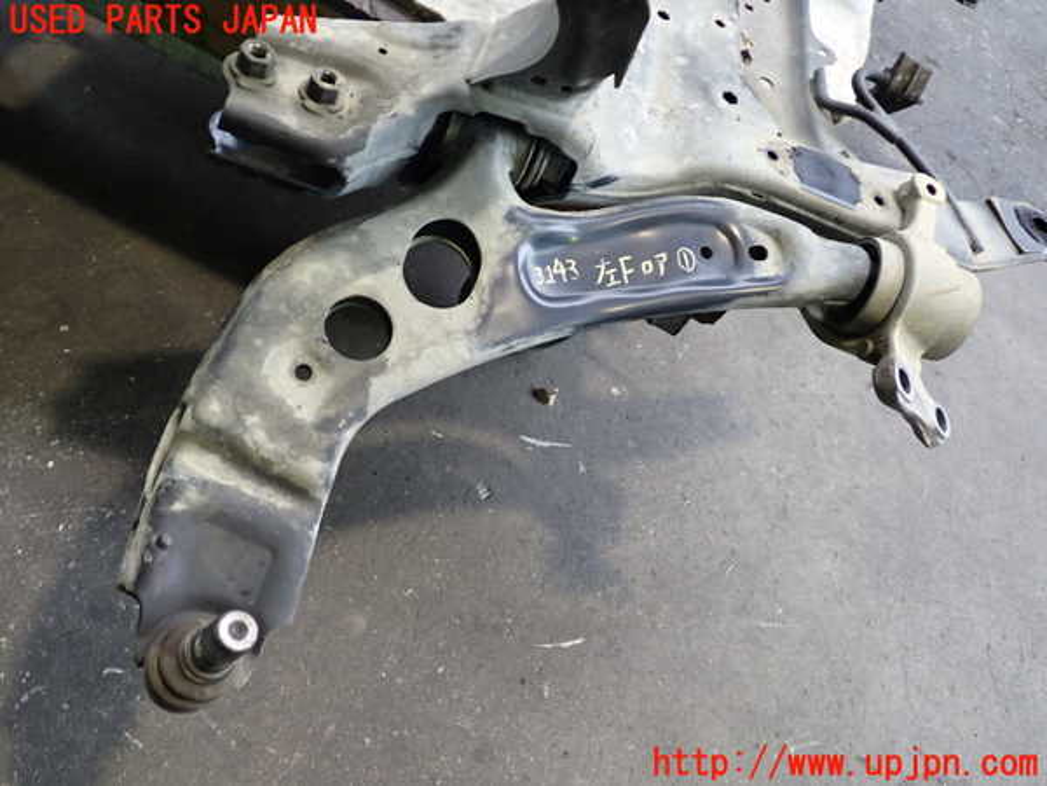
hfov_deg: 60.0
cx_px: 524
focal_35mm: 30
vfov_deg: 46.8
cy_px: 393
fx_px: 907
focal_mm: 5.4
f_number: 2.3
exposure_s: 1/30
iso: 250
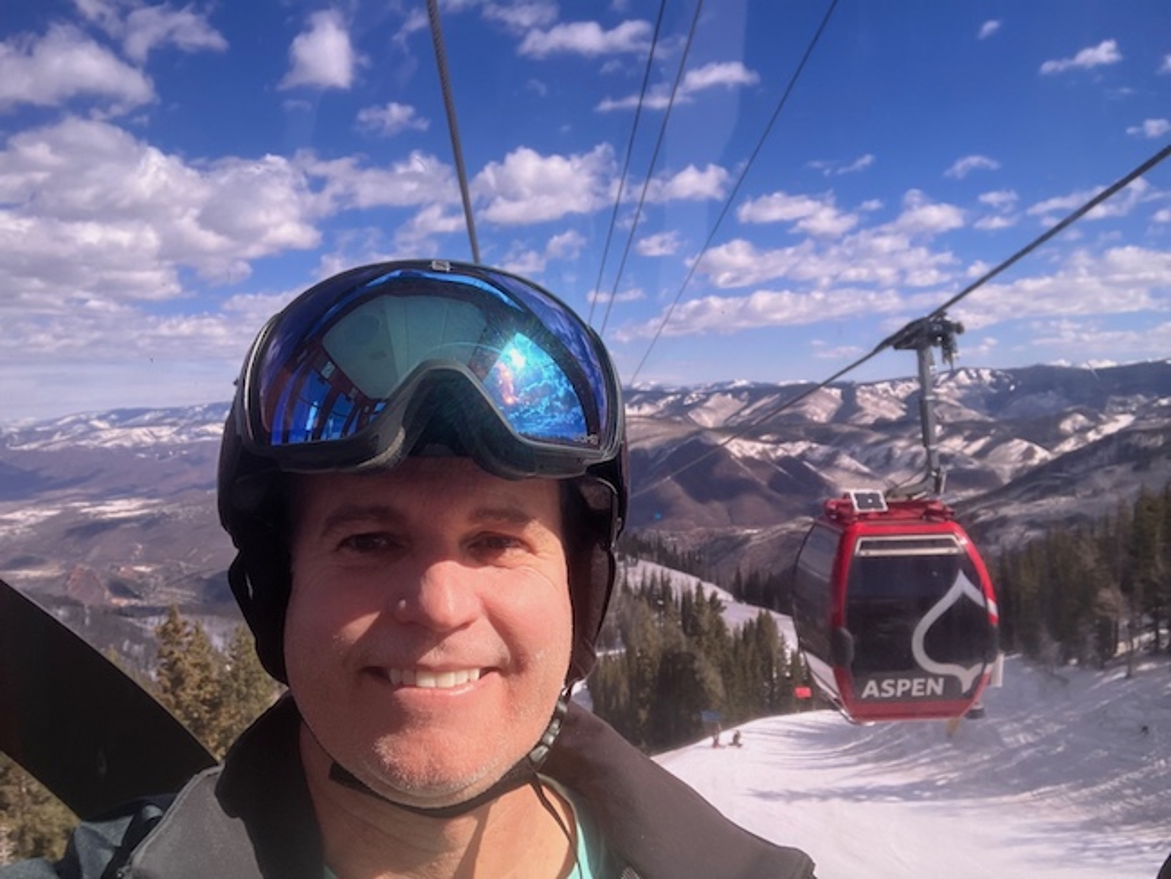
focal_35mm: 32
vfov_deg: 44.2
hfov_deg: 56.8
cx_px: 586
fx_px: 1083
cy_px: 440
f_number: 2.2
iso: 20
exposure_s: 1/296
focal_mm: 2.87
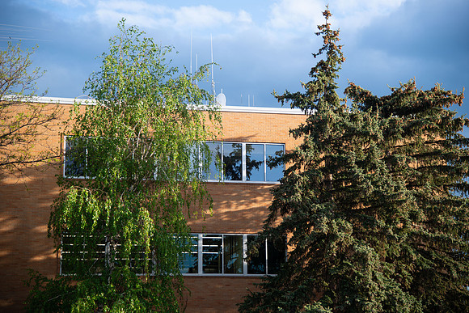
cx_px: 234
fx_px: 1061
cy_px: 156
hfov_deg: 24.9
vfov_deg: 16.8
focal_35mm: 81
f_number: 4
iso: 100
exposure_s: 1/250
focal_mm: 78
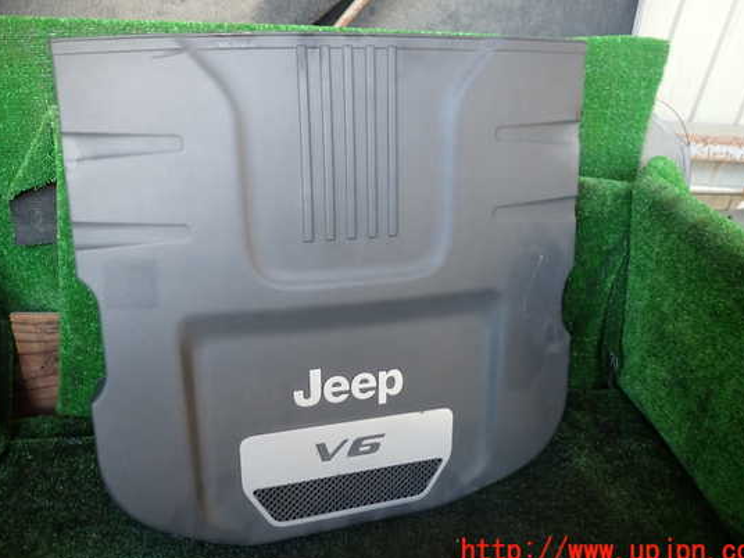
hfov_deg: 63.4
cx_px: 358
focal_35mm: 28
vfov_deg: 49.7
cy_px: 257
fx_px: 602
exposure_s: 1/50
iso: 200
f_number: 2
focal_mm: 4.5
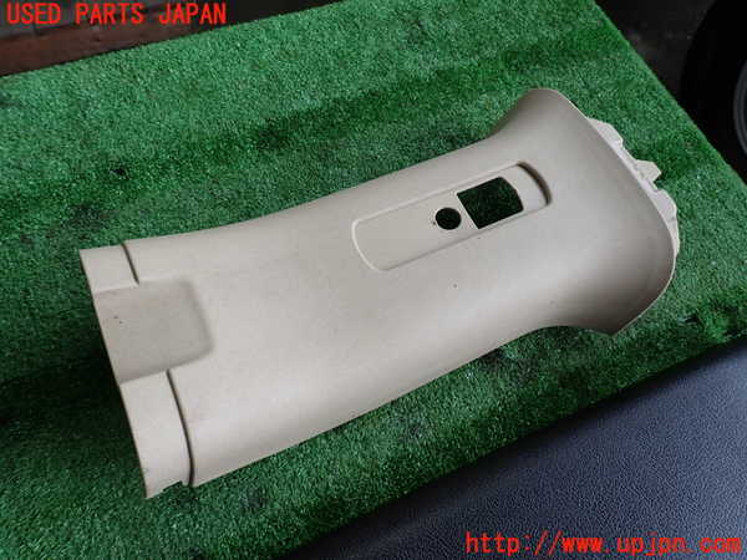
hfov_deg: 69.4
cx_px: 374
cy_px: 280
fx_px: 539
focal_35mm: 25
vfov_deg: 54.9
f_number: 2.8
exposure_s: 1/80
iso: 100
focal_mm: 4.5
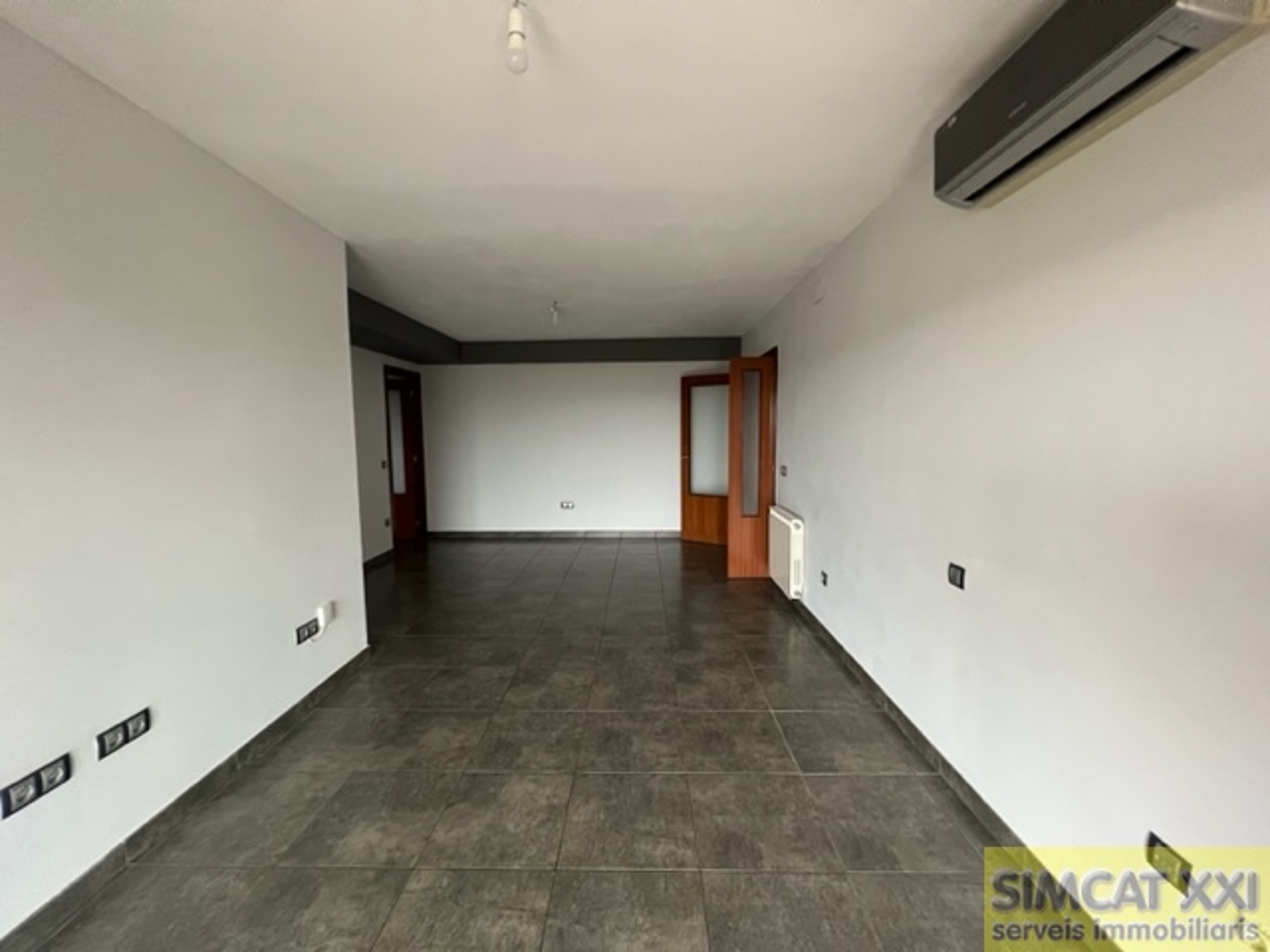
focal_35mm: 13
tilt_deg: -5.6
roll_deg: +0.7
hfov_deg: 106.2
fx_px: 477
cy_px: 476
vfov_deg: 89.9
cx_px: 635
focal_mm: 1.57
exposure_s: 1/60
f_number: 1.8
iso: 400
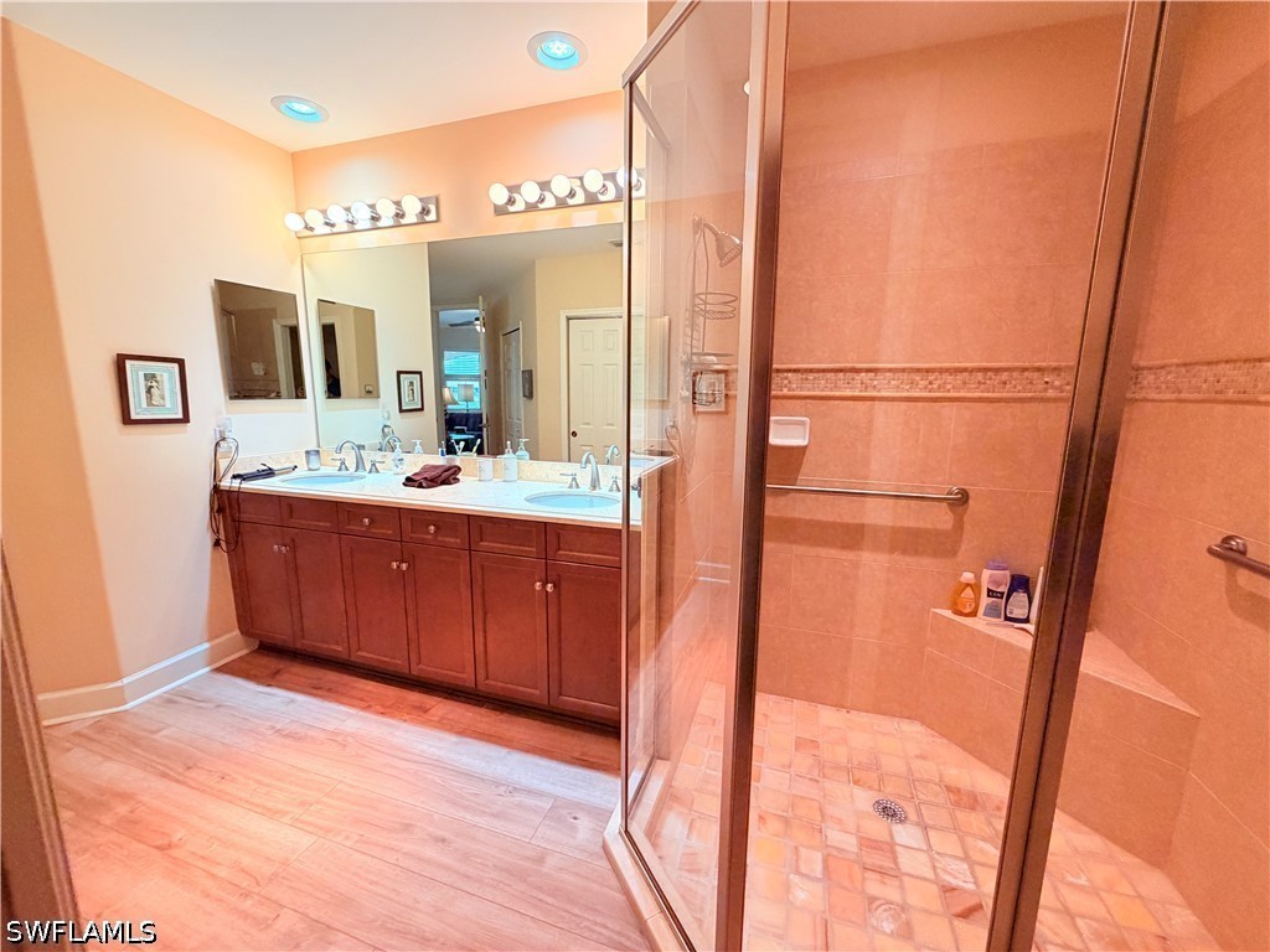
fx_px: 514
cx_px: 635
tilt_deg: -8.5
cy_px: 476
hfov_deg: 102.1
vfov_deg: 85.7
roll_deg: +0.9
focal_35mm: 14
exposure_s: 1/120
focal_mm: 2.22
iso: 250
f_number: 2.2
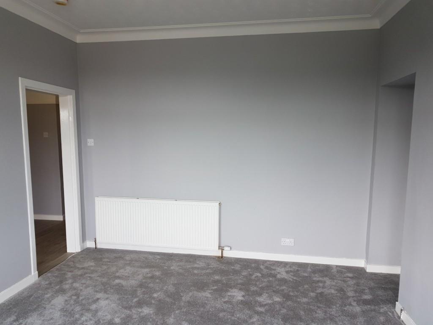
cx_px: 216
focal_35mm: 26
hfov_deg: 67.3
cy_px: 162
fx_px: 325
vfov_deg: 53.1
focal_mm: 4.2
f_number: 1.7
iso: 50
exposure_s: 1/100
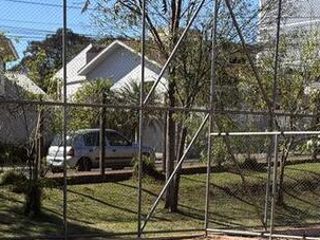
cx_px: 90
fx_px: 952
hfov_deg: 19.0
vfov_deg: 13.0
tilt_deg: -15.8
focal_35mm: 103
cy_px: 436
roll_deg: +0.3
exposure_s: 1/1812
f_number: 1.6
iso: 50
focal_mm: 5.96
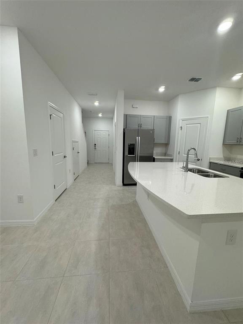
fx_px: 131
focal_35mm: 14
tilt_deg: -8.3
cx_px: 122
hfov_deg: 85.7
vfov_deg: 102.1
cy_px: 162
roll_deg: -2.0
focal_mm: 2.22
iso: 200
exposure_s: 1/120
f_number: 2.2
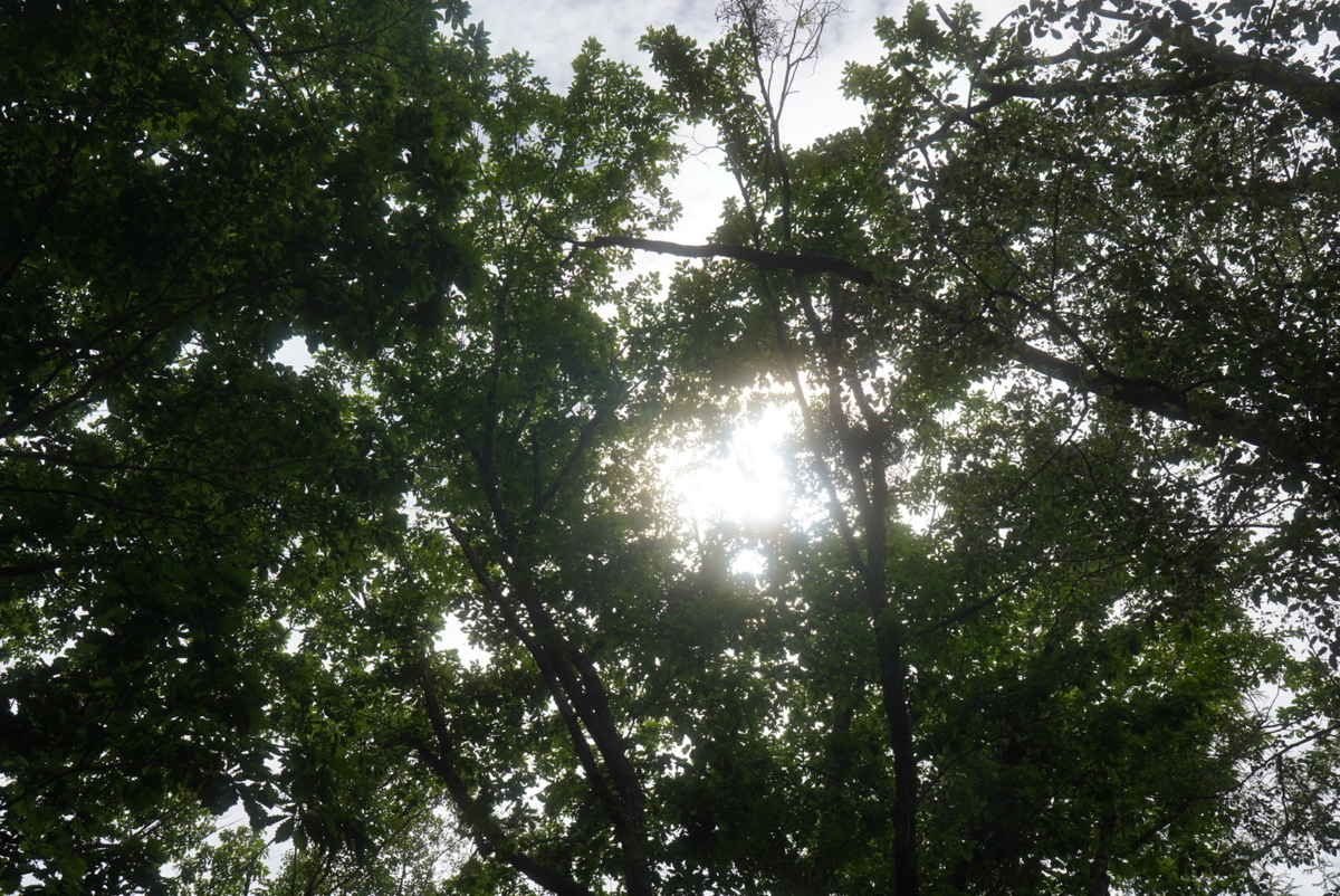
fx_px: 1509
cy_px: 448
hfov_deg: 47.9
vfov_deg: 33.1
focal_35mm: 40
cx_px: 670
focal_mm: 27
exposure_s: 1/500
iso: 100
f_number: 8
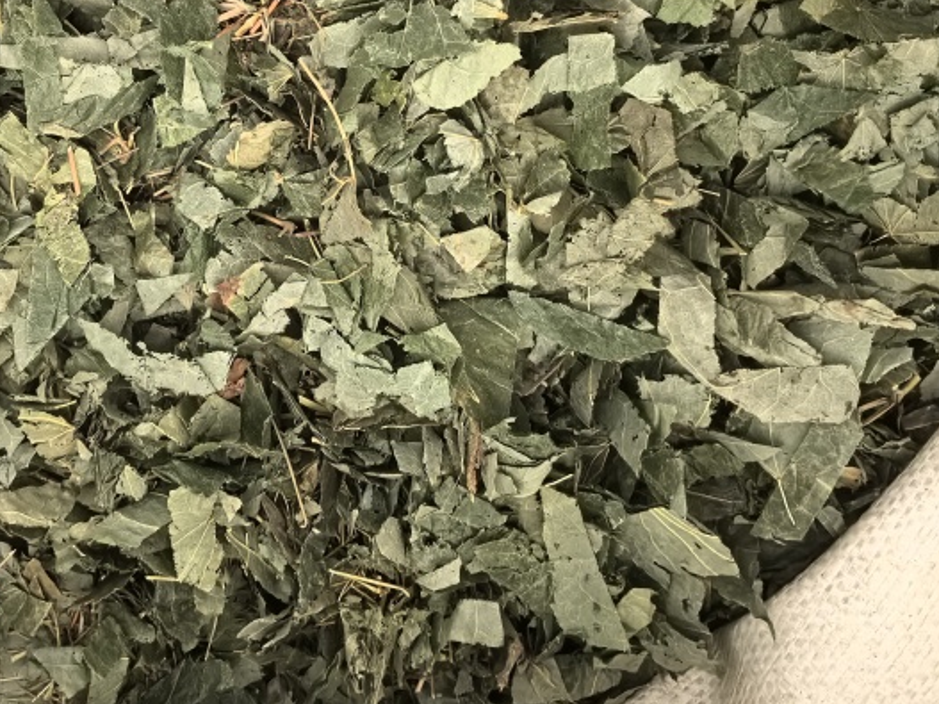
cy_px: 219
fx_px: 1112
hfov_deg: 44.3
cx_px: 235
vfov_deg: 34.7
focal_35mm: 41
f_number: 2
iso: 2000
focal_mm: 5.75
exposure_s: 1/100
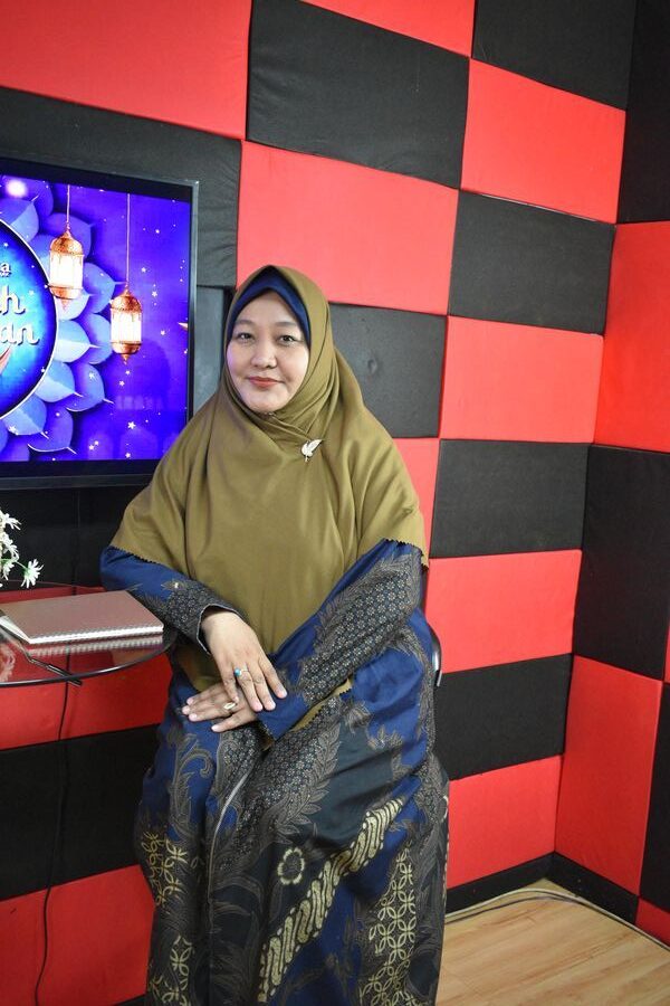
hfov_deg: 36.9
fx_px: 1005
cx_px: 335
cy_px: 503
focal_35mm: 36
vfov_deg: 53.1
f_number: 3.8
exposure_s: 1/80
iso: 3200
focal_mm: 24
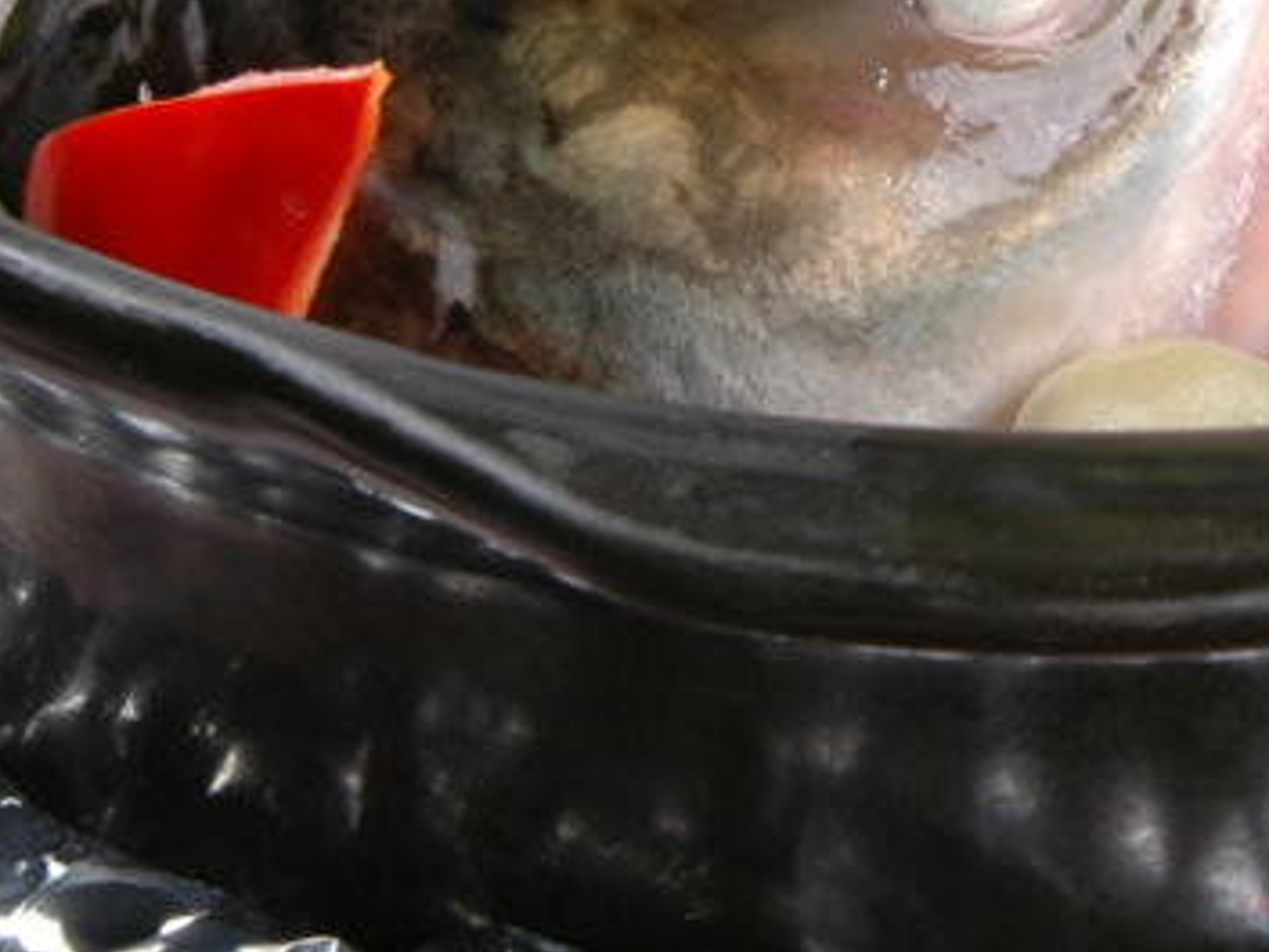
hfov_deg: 9.0
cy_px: -157
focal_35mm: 218
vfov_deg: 6.8
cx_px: 1204
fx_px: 7992
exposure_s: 1/200
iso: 200
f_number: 13
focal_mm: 52
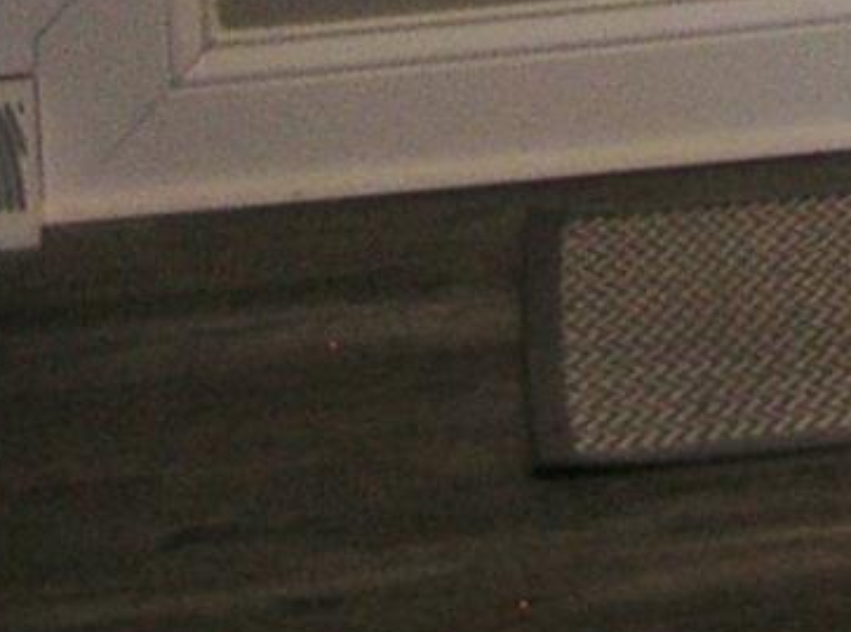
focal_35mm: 226
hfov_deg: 7.6
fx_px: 5538
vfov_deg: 6.0
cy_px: -1299
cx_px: 2635
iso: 50
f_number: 2.7
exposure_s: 1/30.7
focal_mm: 6
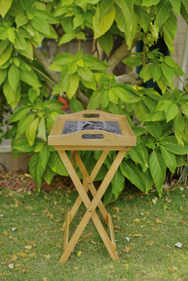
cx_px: 94
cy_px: 140
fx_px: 407
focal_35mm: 52
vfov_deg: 38.2
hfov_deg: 26.0
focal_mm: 35
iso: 200
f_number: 2
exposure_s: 1/160
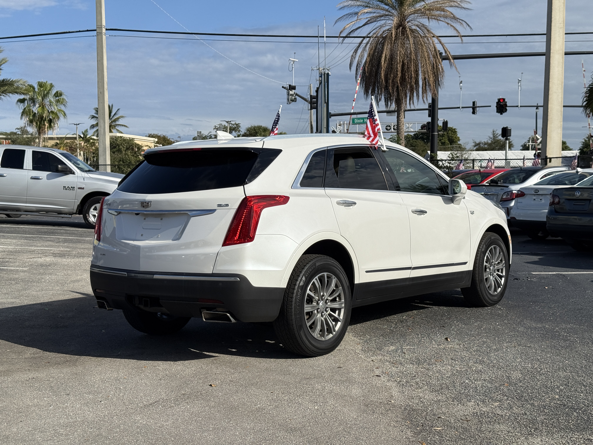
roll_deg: -0.7
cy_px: 222
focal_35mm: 48
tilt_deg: -2.3
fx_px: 822
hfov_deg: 39.7
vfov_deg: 30.3
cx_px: 296
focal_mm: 6.76
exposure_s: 1/8772
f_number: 1.78
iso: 64
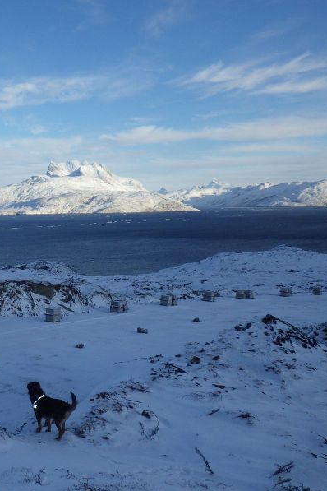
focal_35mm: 39
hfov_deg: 31.7
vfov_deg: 49.6
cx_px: 2
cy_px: 246
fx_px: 531
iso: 125
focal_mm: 5
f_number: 4.2
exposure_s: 1/800
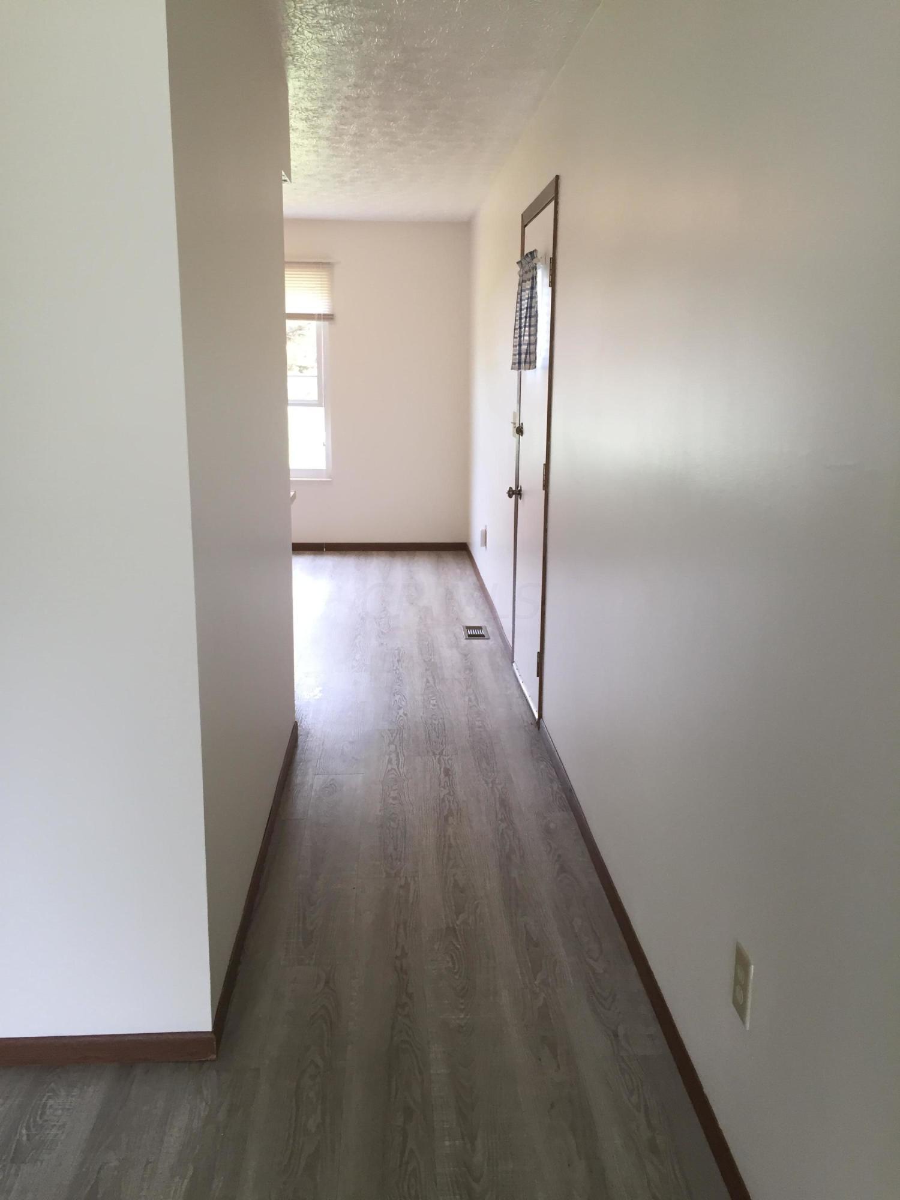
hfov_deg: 48.2
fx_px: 1005
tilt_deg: -14.6
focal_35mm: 29
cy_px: 600
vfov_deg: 61.7
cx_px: 450
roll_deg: -0.3
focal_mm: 4.15
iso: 32
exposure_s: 1/30
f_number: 2.2
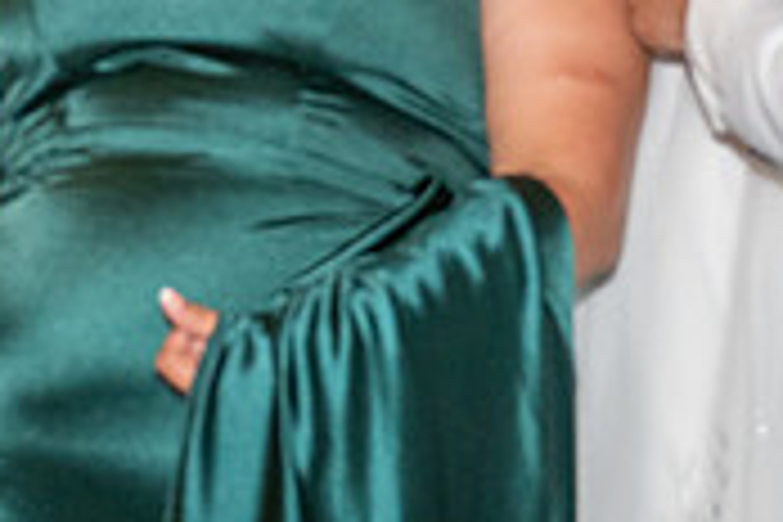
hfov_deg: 12.3
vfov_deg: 8.1
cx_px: 207
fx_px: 3632
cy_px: -173
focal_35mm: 167
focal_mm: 50
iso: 2500
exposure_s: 1/80
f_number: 5.6
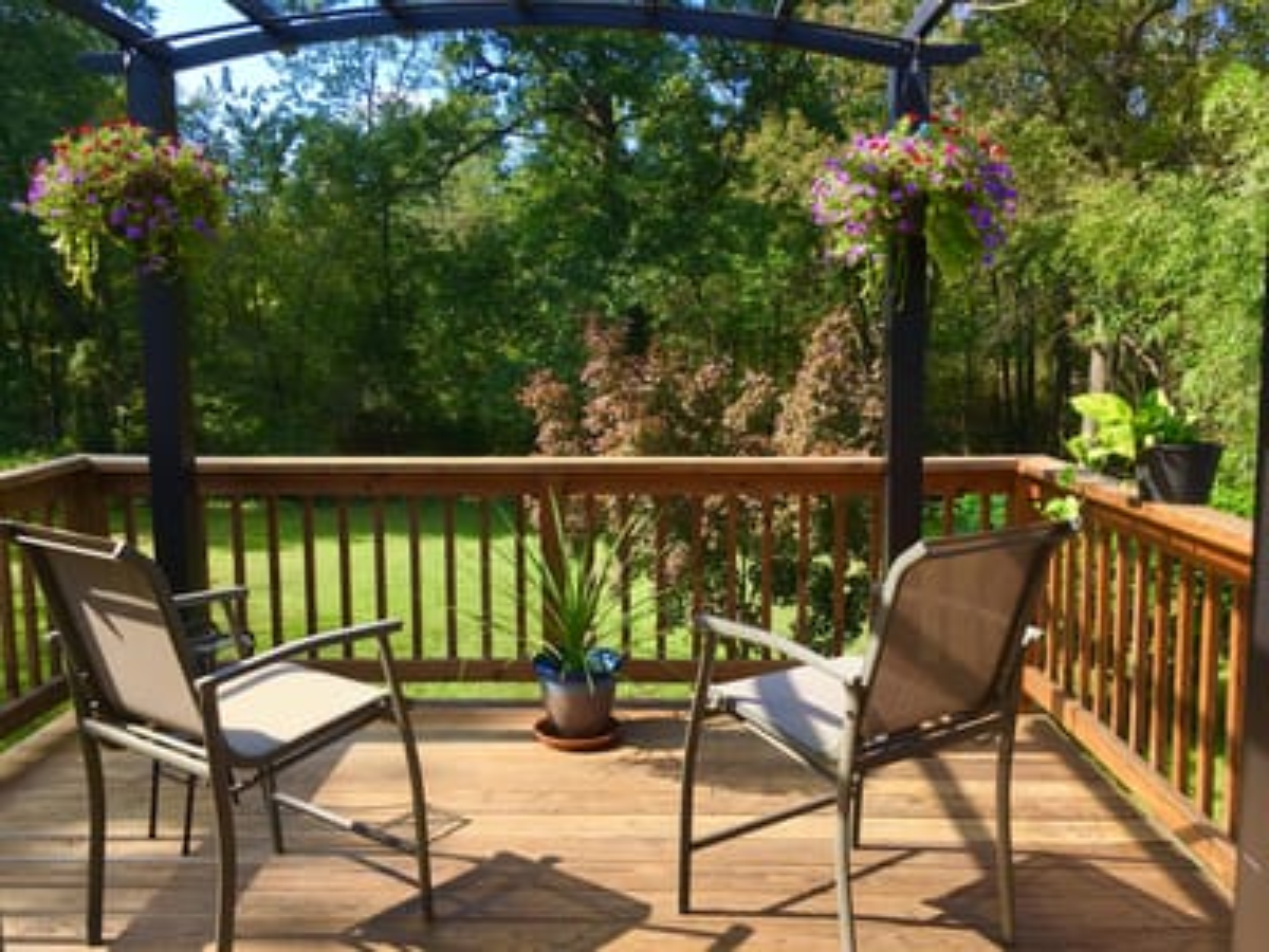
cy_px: 476
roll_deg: +0.0
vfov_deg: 48.2
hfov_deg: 61.7
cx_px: 634
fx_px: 1063
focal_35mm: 29
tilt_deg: -7.6
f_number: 2.2
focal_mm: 4.15
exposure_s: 1/499
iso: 25
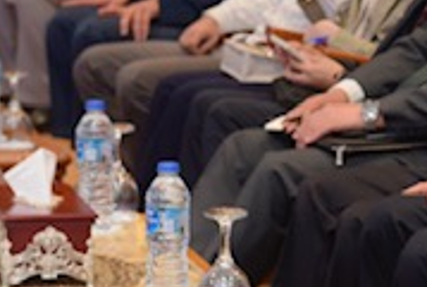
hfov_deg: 9.6
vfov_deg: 6.6
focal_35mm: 207
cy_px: 4
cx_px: 666
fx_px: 2459
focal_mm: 58
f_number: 4.5
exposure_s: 1/100
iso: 640
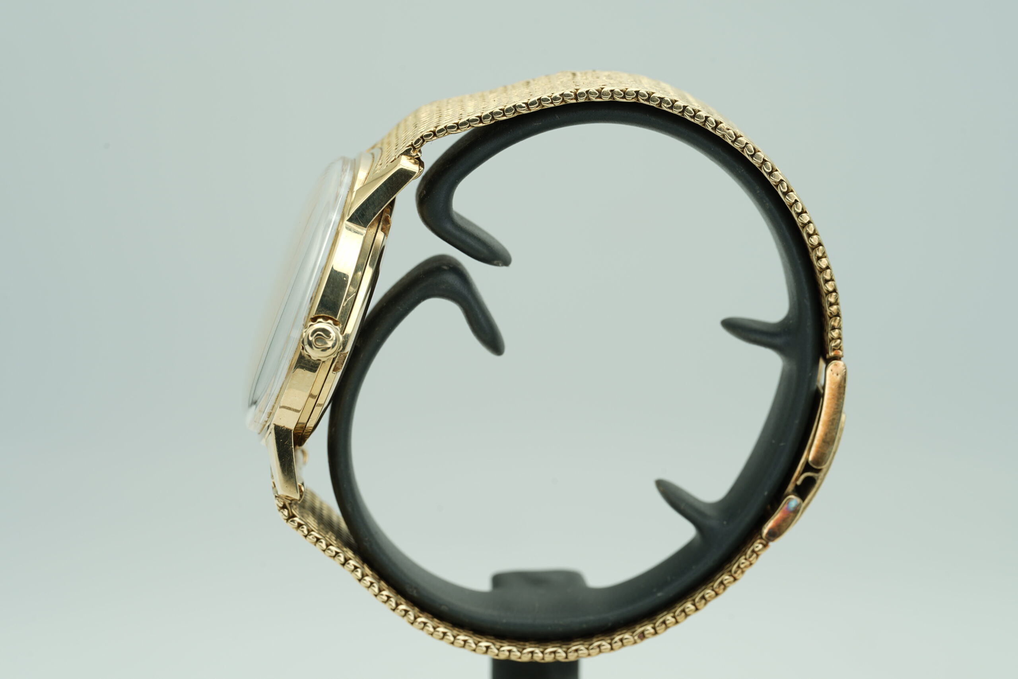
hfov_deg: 19.5
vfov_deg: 13.0
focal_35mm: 105
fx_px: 2969
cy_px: 340
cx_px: 509
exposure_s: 1/10
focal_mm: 105
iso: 80
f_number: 10
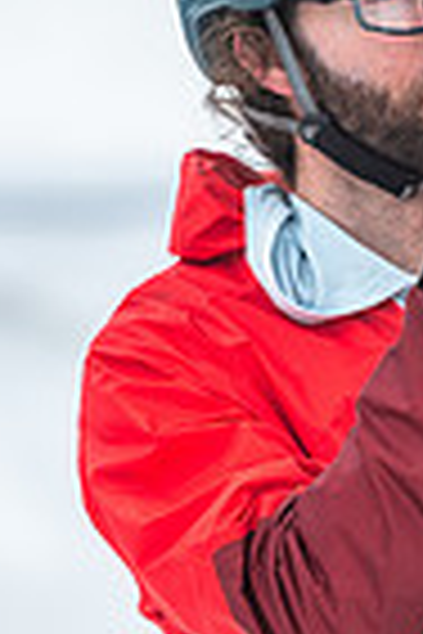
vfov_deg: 3.2
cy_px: 576
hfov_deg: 2.2
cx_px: 457
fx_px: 11226
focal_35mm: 637
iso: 125
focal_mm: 200
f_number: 2.8
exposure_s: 1/800
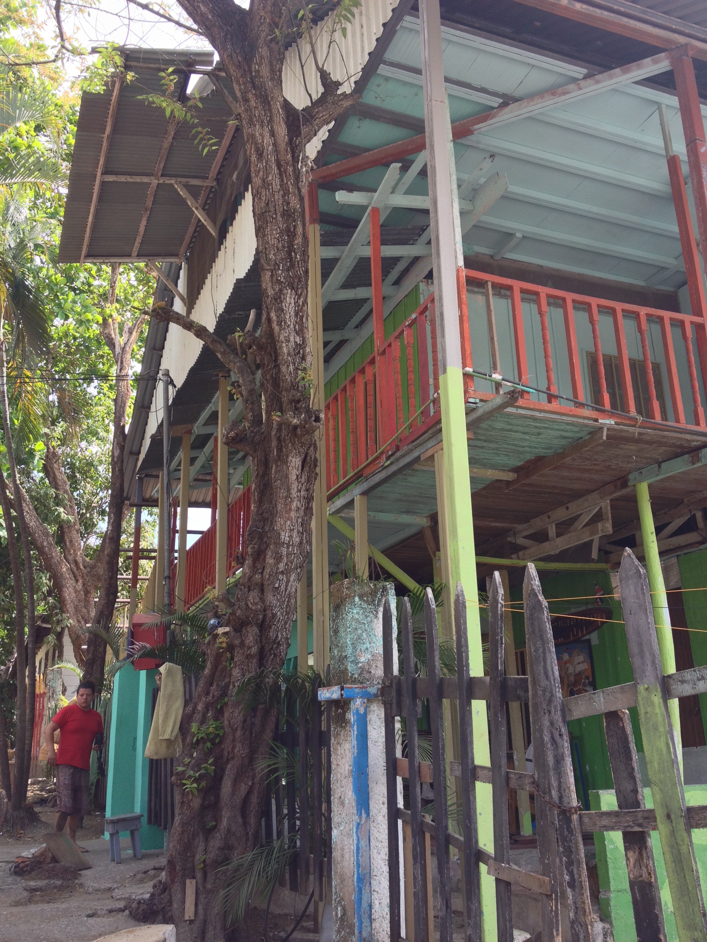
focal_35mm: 35
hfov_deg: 40.7
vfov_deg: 52.6
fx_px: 953
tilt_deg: +15.7
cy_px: 471
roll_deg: +2.2
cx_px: 354
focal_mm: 4.28
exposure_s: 1/222
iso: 50
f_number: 2.4
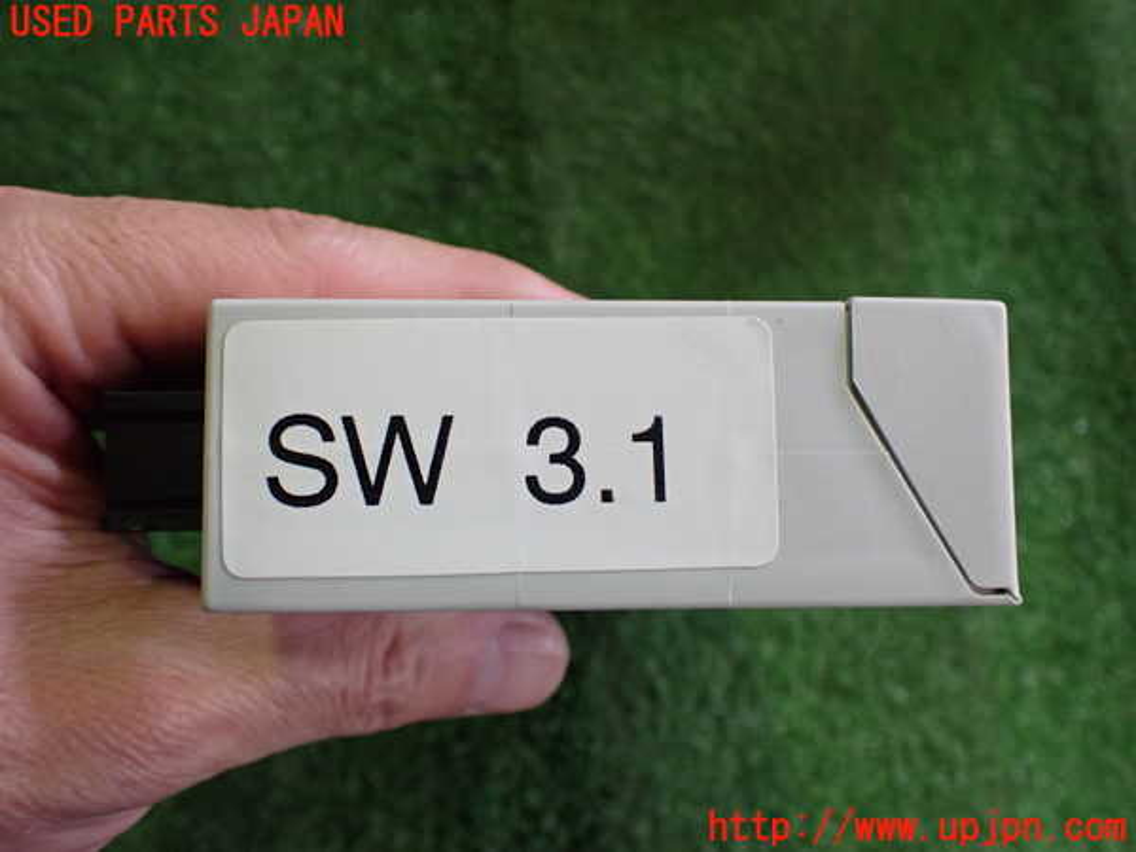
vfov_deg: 46.8
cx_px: 568
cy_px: 426
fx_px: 985
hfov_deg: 60.0
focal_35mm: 30
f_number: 2.3
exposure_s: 1/125
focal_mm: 5.4
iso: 400
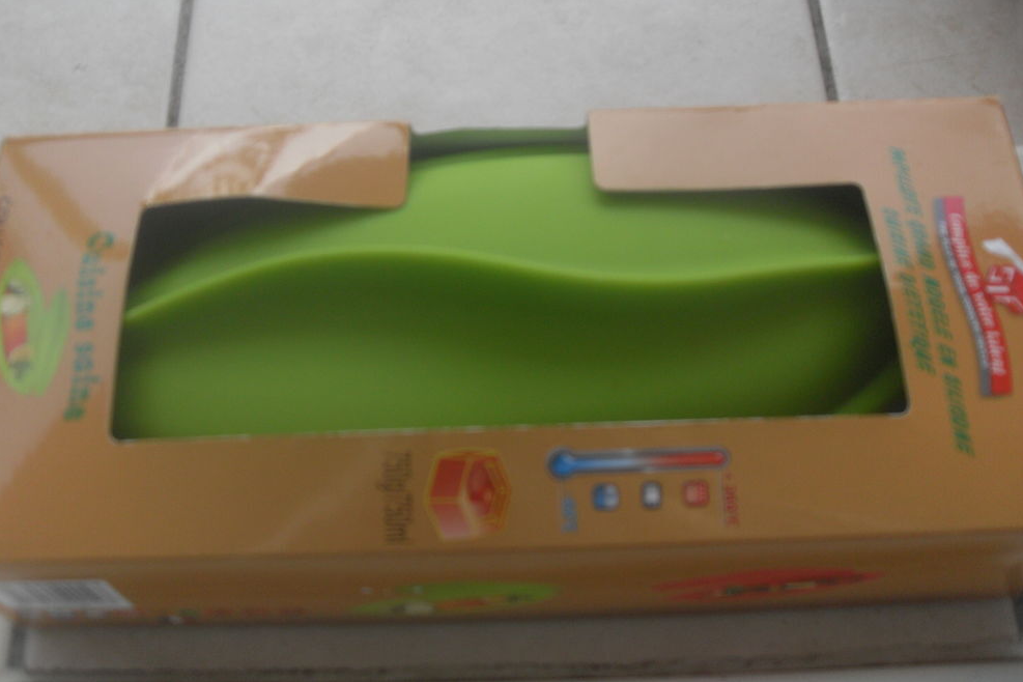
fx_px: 1108
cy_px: 294
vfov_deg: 34.2
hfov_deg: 49.6
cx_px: 515
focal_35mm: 39
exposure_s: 1/90
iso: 80
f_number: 2.8
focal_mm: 6.3
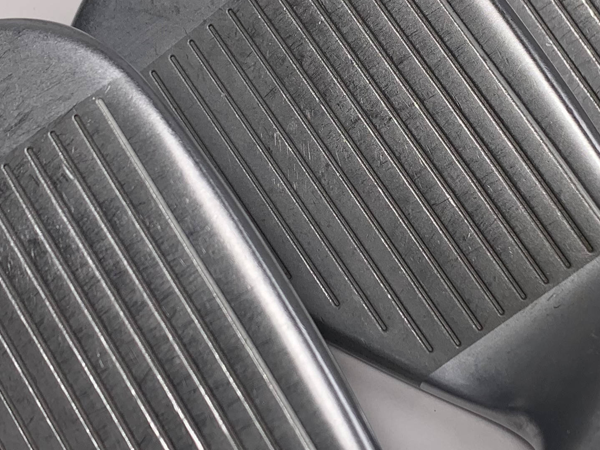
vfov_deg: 20.2
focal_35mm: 73
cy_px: 201
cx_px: 354
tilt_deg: -54.0
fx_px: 1265
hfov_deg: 26.6
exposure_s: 1/419
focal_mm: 4.25
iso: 25
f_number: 1.8
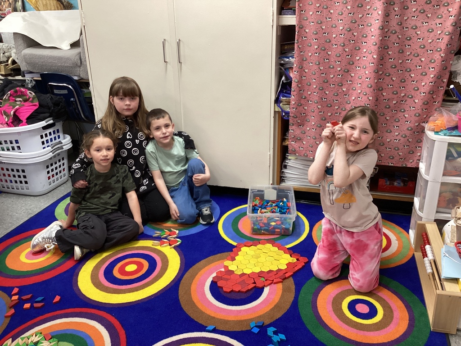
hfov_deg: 58.4
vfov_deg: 45.4
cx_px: 230
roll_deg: -0.2
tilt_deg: -23.6
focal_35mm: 31
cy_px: 173
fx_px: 413
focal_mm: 3.3
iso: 250
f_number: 2.4
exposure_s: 1/60
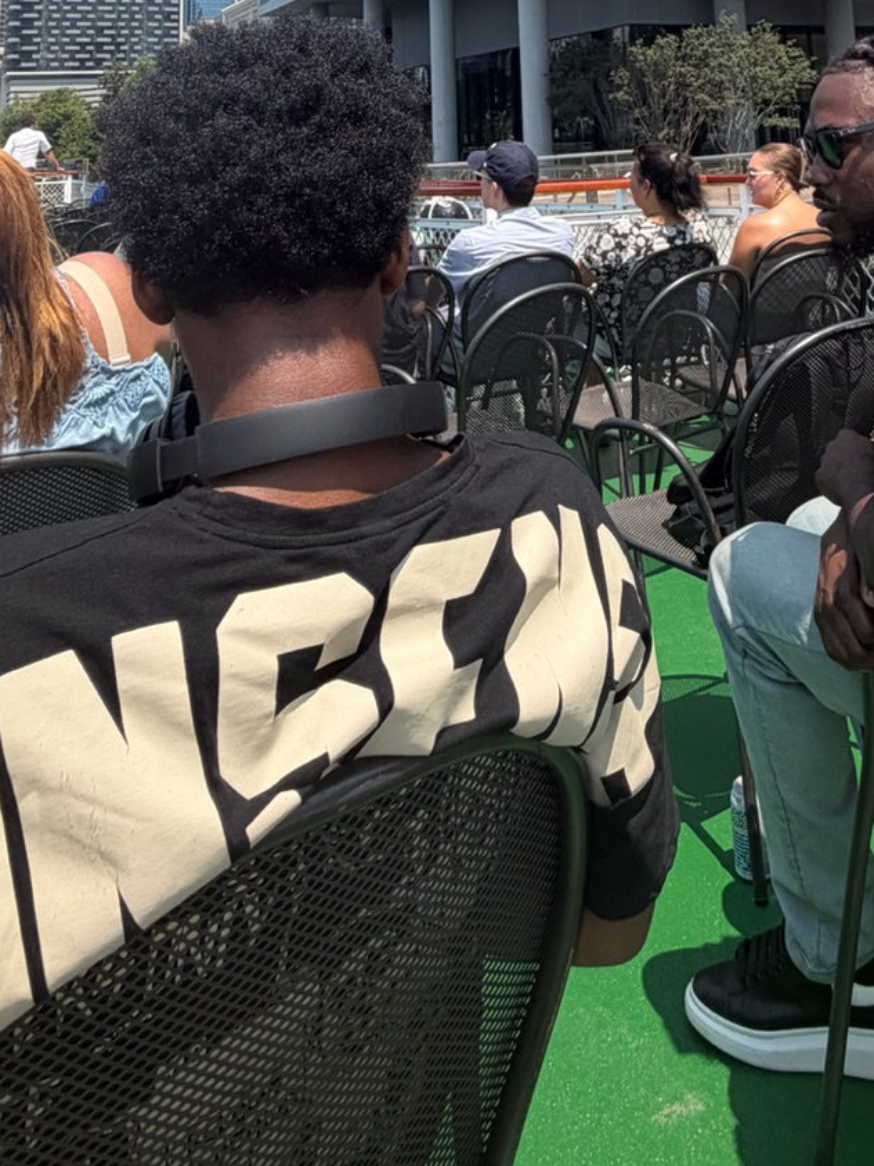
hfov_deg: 41.2
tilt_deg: +9.1
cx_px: 588
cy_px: -72
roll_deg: +2.6
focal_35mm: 34
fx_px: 1145
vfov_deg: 43.6
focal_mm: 2.22
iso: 32
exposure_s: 1/770
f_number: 2.2
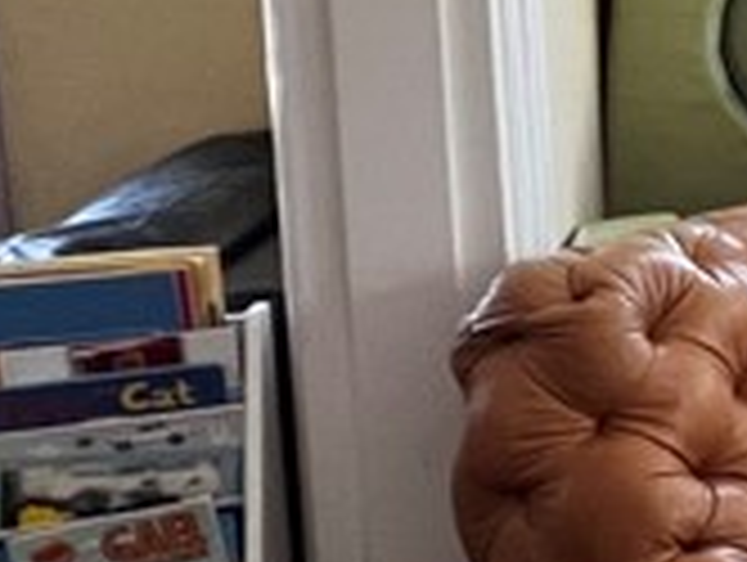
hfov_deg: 12.4
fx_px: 1729
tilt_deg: -5.6
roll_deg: -1.5
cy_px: -18
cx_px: 2115
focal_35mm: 80
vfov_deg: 18.0
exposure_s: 1/60
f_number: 1.8
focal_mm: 1.57
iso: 320
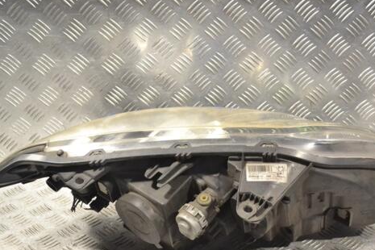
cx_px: 202
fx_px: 646
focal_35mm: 62
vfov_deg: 21.9
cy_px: 158
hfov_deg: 32.4
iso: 3200
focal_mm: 32
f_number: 5.6
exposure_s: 1/400
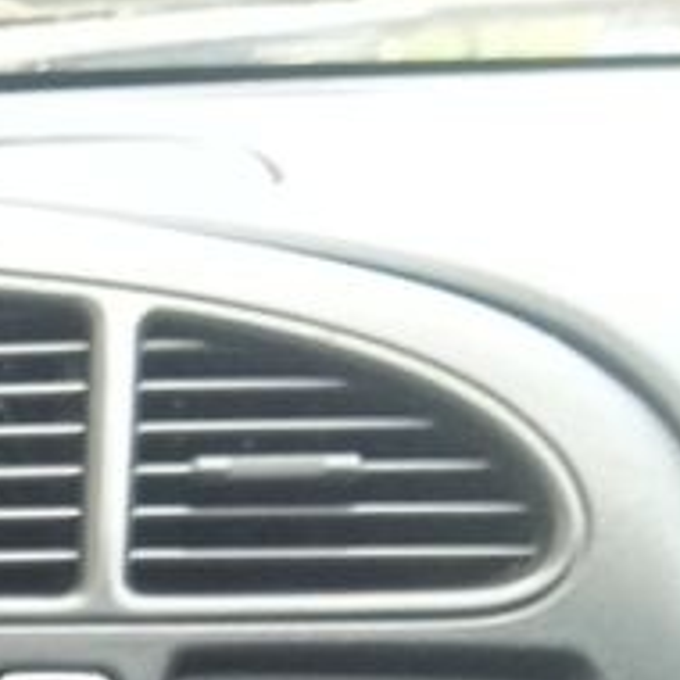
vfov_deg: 10.3
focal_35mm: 156
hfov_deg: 9.8
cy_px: 1389
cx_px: -970
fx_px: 3467
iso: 165
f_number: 2.2
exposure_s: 1/50
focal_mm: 3.43
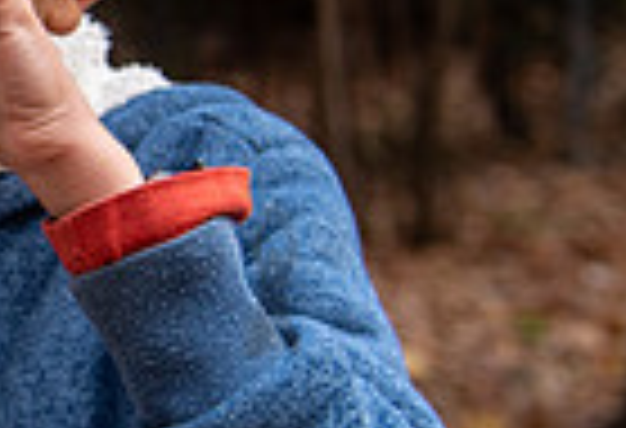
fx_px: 3364
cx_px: -719
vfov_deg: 7.3
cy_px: 105
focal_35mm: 192
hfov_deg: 9.7
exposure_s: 1/125
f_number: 3.5
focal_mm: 38
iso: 200
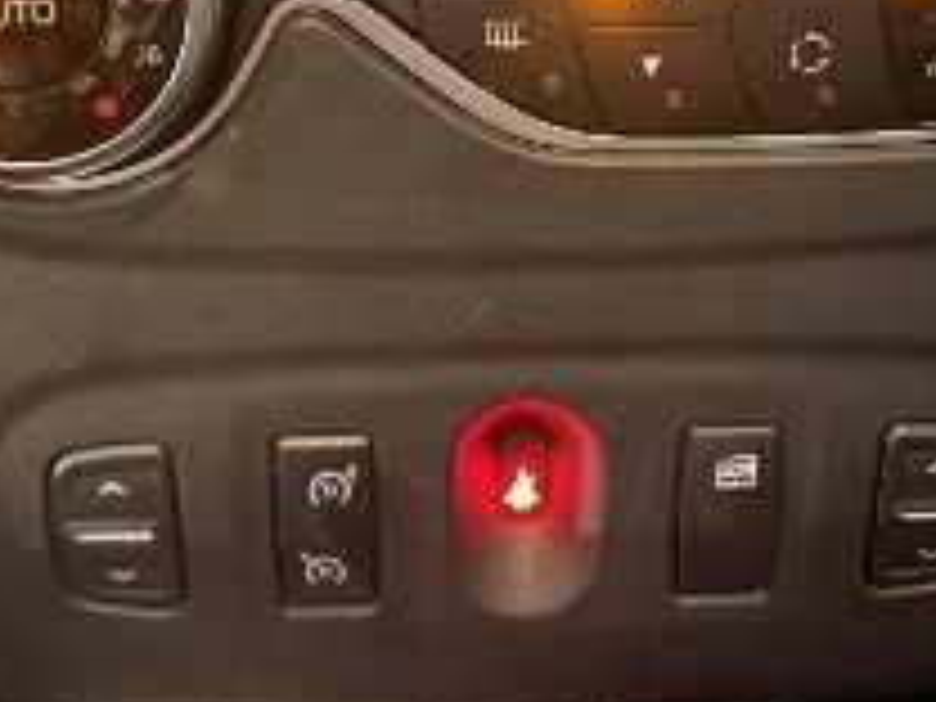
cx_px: 410
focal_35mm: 52
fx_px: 1406
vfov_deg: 27.0
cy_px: 63
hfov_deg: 36.8
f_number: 1.6
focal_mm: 5.96
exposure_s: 1/5
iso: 1000
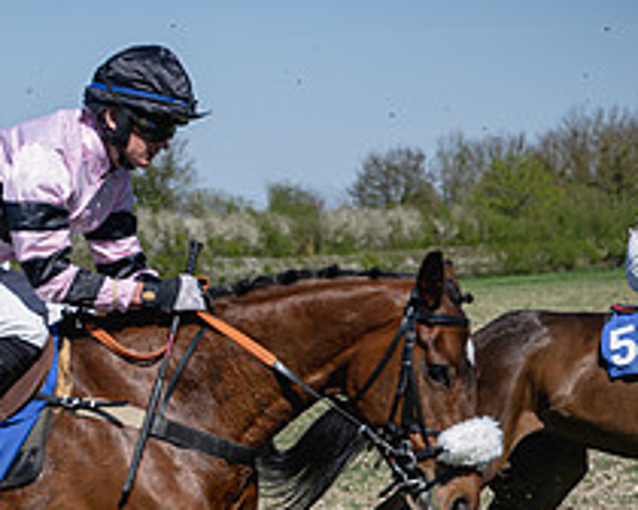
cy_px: 511
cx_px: 20
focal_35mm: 213
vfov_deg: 7.2
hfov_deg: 9.0
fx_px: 4022
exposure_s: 1/2000
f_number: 4
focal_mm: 70
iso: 110
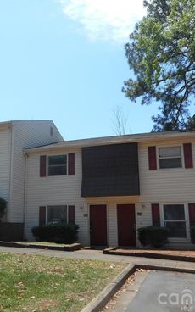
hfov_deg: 35.1
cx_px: 70
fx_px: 306
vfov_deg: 54.0
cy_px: 156
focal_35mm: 36
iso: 80
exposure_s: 1/640
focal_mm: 4.5
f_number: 3.7
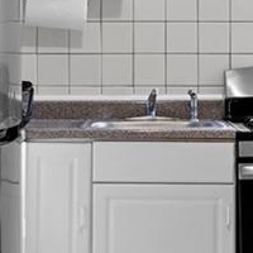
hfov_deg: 14.3
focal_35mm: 122
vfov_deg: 14.2
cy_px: 50
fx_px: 1009
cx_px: 123
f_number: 10
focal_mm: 14
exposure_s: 1
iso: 250
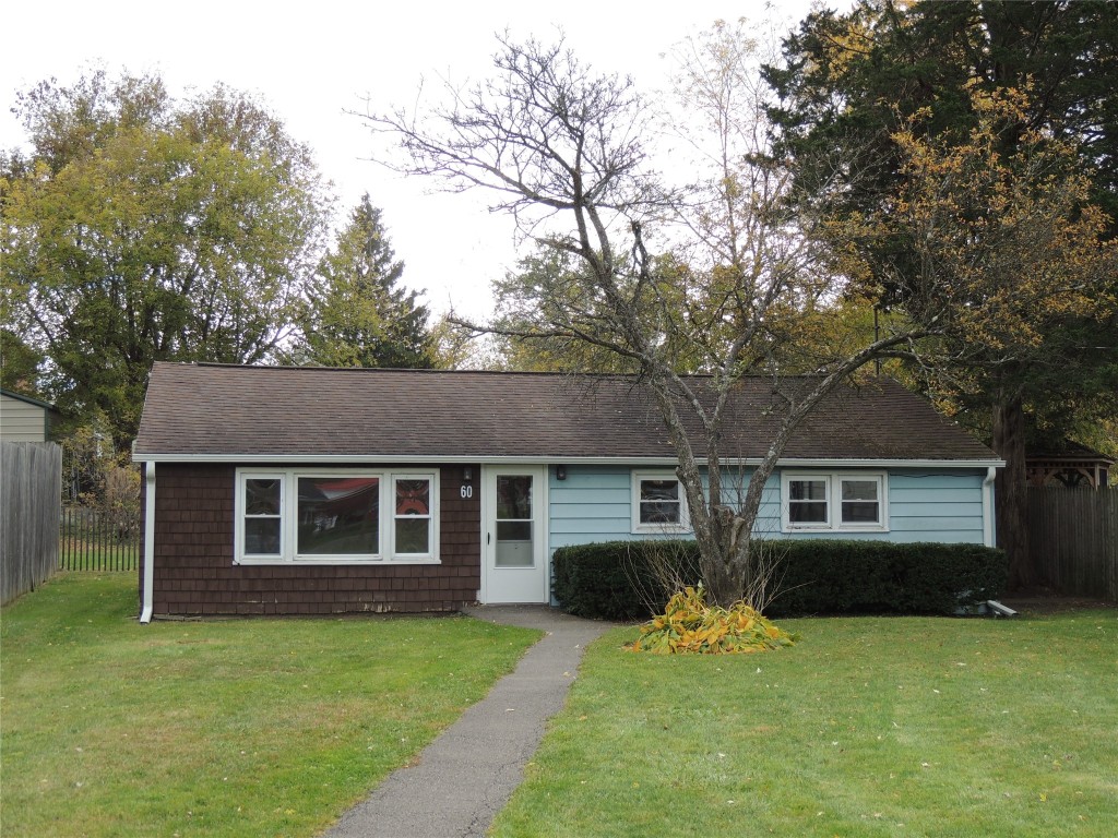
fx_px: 1518
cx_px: 559
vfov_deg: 30.9
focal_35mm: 47
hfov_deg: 40.4
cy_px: 419
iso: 100
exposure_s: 1/250
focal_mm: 8.3
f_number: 3.5
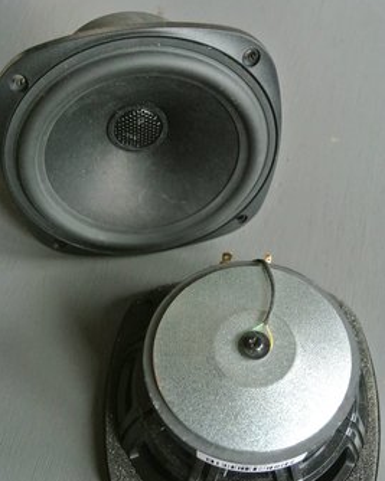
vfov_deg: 41.9
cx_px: 192
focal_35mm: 44
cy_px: 272
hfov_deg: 34.1
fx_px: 627
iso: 3200
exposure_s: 1/80
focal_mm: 14.5
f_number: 4
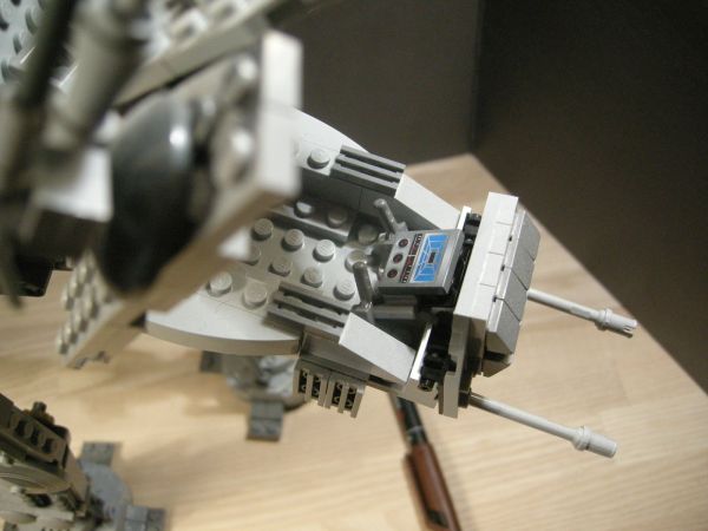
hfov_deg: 51.4
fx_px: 736
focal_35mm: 36
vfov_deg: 39.7
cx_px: 354
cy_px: 266
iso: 400
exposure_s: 1/59.2
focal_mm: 7.5
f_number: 2.7
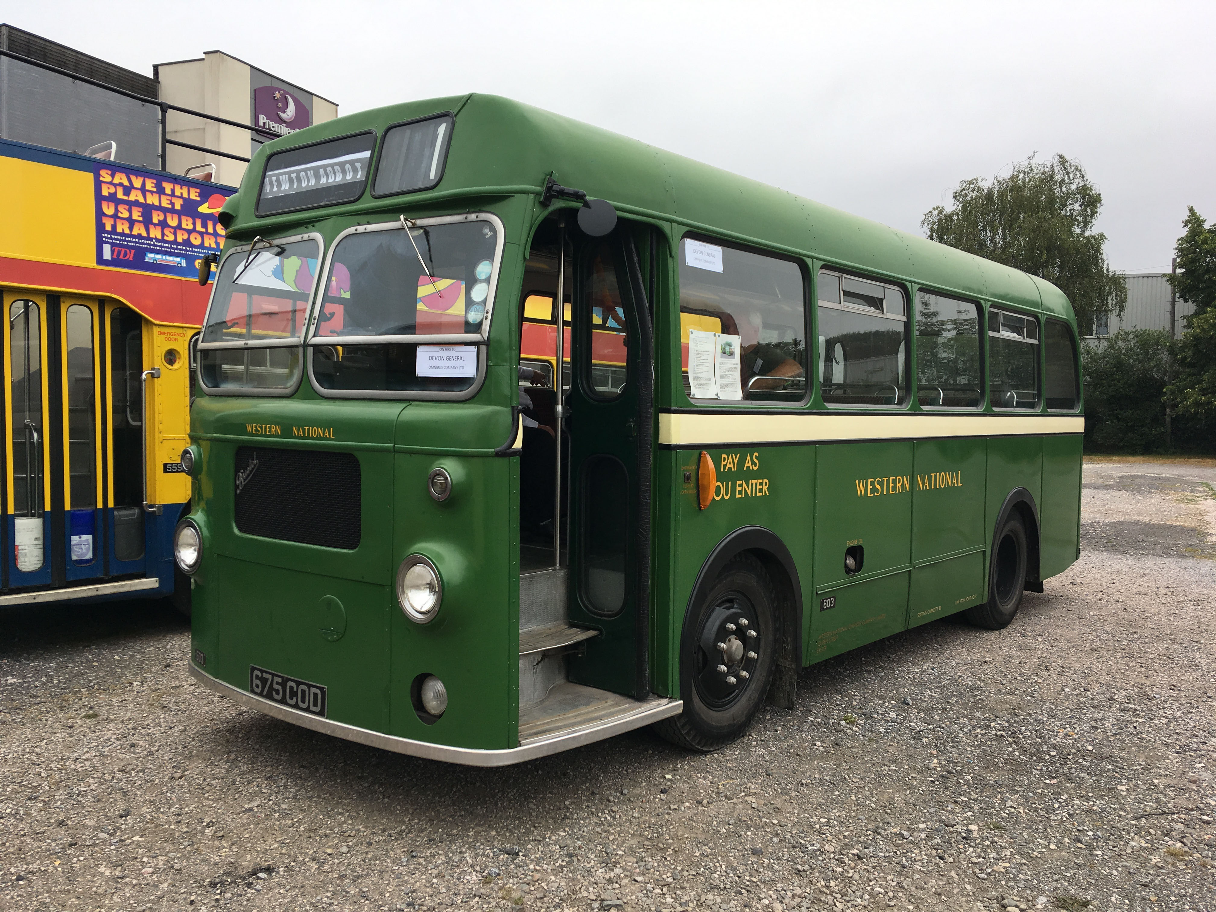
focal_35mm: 29
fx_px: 1019
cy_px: 456
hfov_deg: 61.7
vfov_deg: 48.2
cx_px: 608
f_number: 2.2
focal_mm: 4.15
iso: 25
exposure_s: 1/442
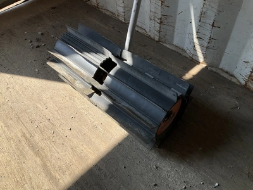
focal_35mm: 29
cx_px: 126
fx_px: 212
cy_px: 95
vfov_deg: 48.2
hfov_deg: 61.7
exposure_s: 1/435
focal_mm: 3
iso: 25
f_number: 1.8
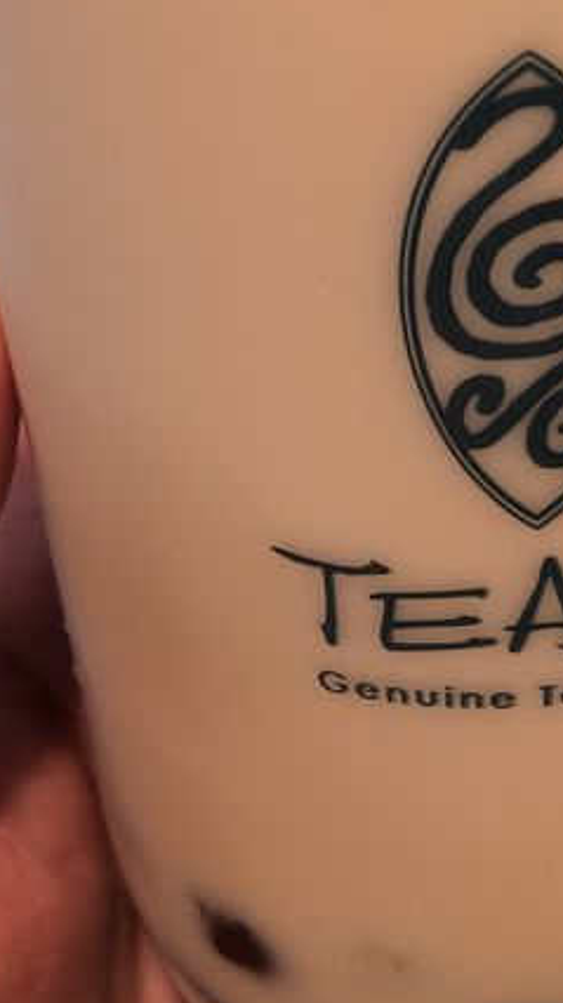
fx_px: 2287
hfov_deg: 14.0
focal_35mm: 86
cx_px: 431
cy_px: -158
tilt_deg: -51.2
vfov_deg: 23.0
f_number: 1.8
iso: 32
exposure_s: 1/100
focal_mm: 3.99
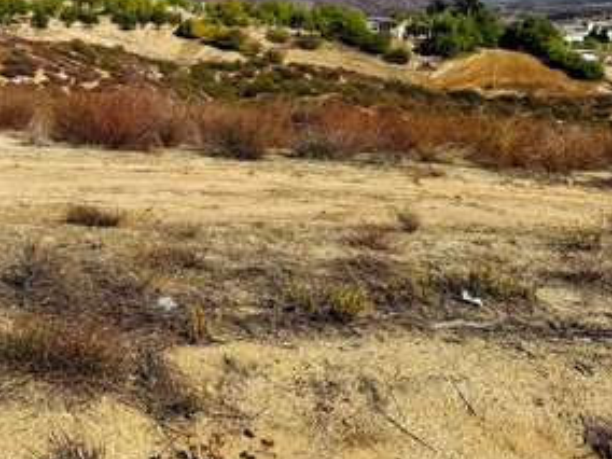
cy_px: 37
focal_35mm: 54
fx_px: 955
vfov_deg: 26.1
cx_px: 205
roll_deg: -1.2
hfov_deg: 35.2
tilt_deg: -1.0
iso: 80
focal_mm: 6.76
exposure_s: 1/7092
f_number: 1.78
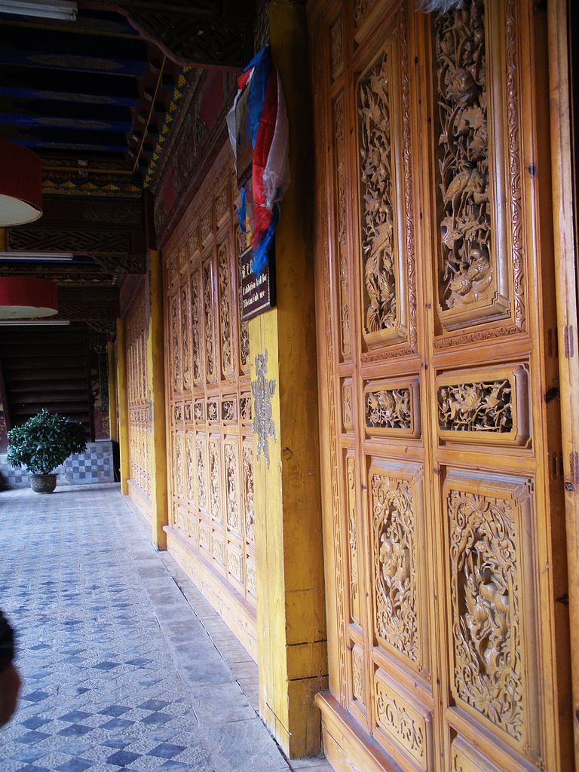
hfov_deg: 39.7
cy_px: 386
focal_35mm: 36
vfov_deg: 51.4
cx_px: 290
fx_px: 803
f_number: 3.5
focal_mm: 6.3
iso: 132
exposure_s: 1/59.8
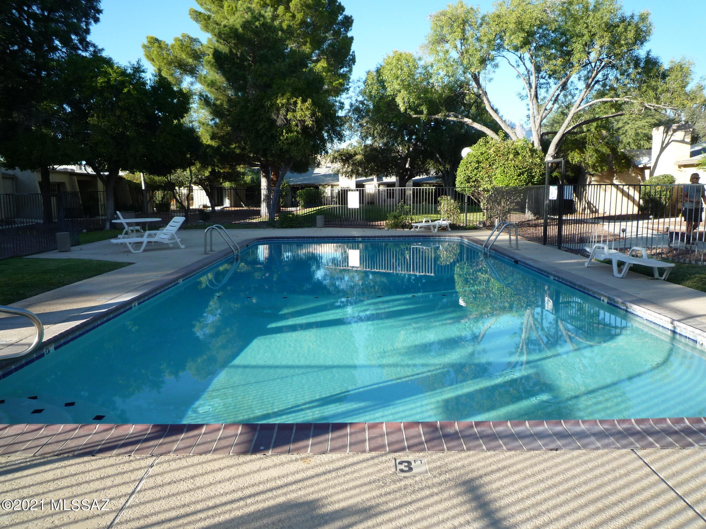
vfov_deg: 54.9
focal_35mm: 25
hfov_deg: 69.4
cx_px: 353
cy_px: 264
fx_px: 510
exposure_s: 1/500
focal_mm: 4.4
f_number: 2.8
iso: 100
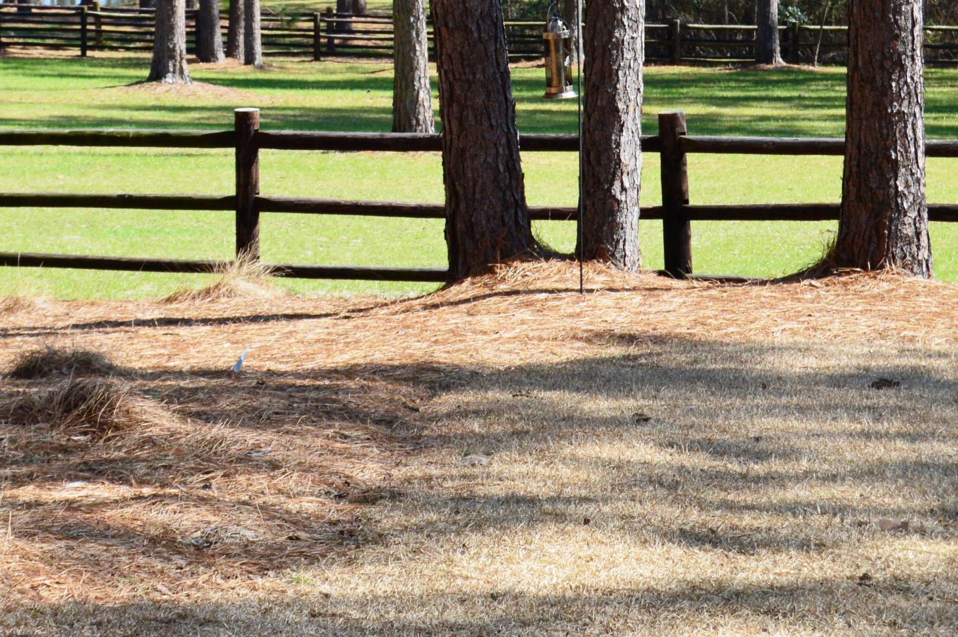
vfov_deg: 8.8
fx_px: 4094
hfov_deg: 13.3
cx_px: 137
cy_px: -13
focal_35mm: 154
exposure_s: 1/320
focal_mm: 50
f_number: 10
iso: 400
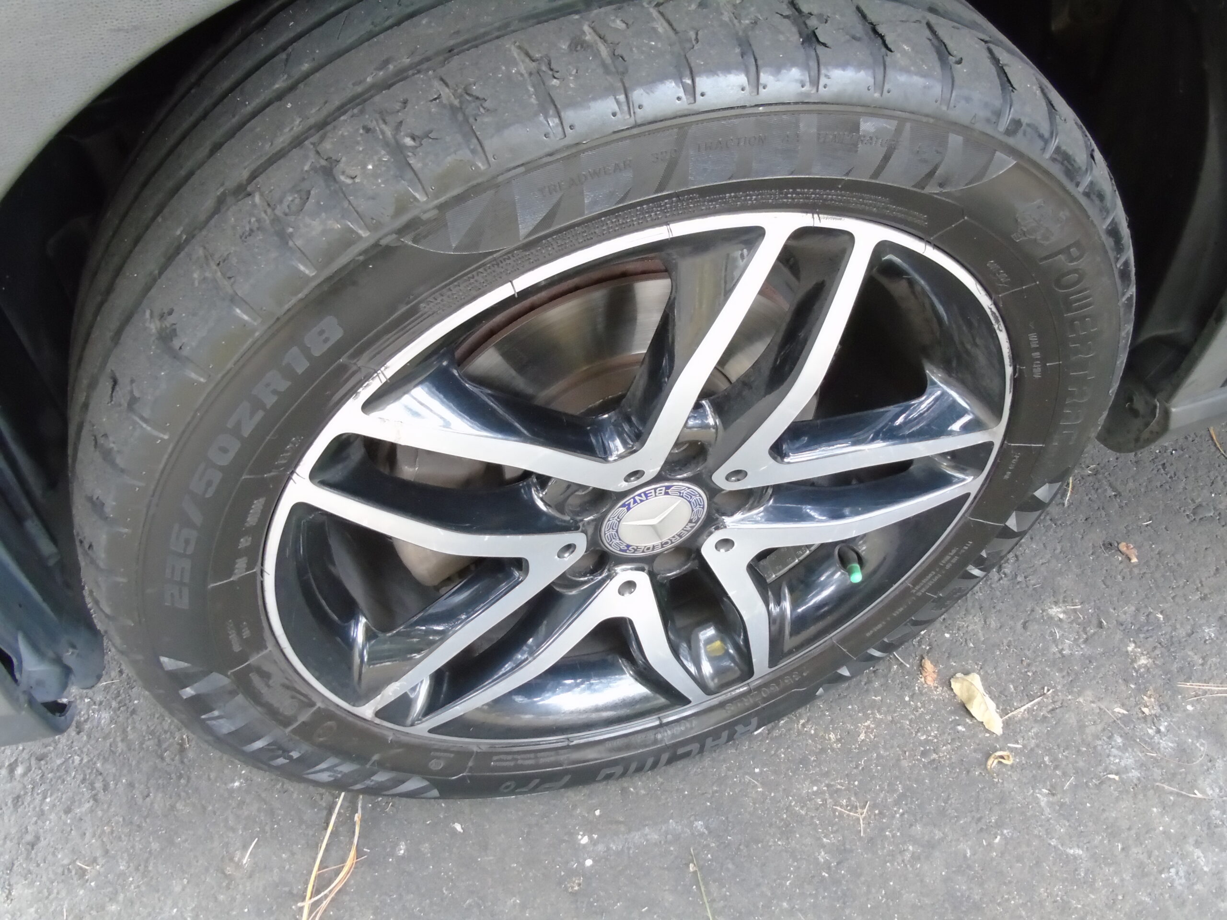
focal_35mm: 29
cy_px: 460
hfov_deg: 61.7
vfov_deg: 48.2
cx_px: 614
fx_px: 1028
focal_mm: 5.2
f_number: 3.6
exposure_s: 1/50
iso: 640
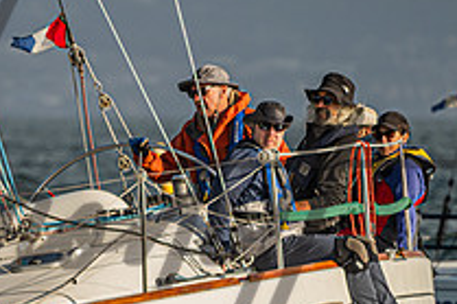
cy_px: 200
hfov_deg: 1.5
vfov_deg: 1.0
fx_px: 17542
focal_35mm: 1383
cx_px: -56
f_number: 5.6
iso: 110
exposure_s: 1/800
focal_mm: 400
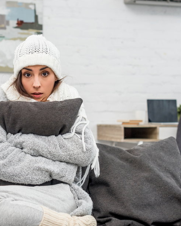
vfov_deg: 20.8
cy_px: 126
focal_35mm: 92
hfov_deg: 16.7
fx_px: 616
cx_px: 59
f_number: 3.5
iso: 400
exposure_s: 1/160
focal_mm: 50
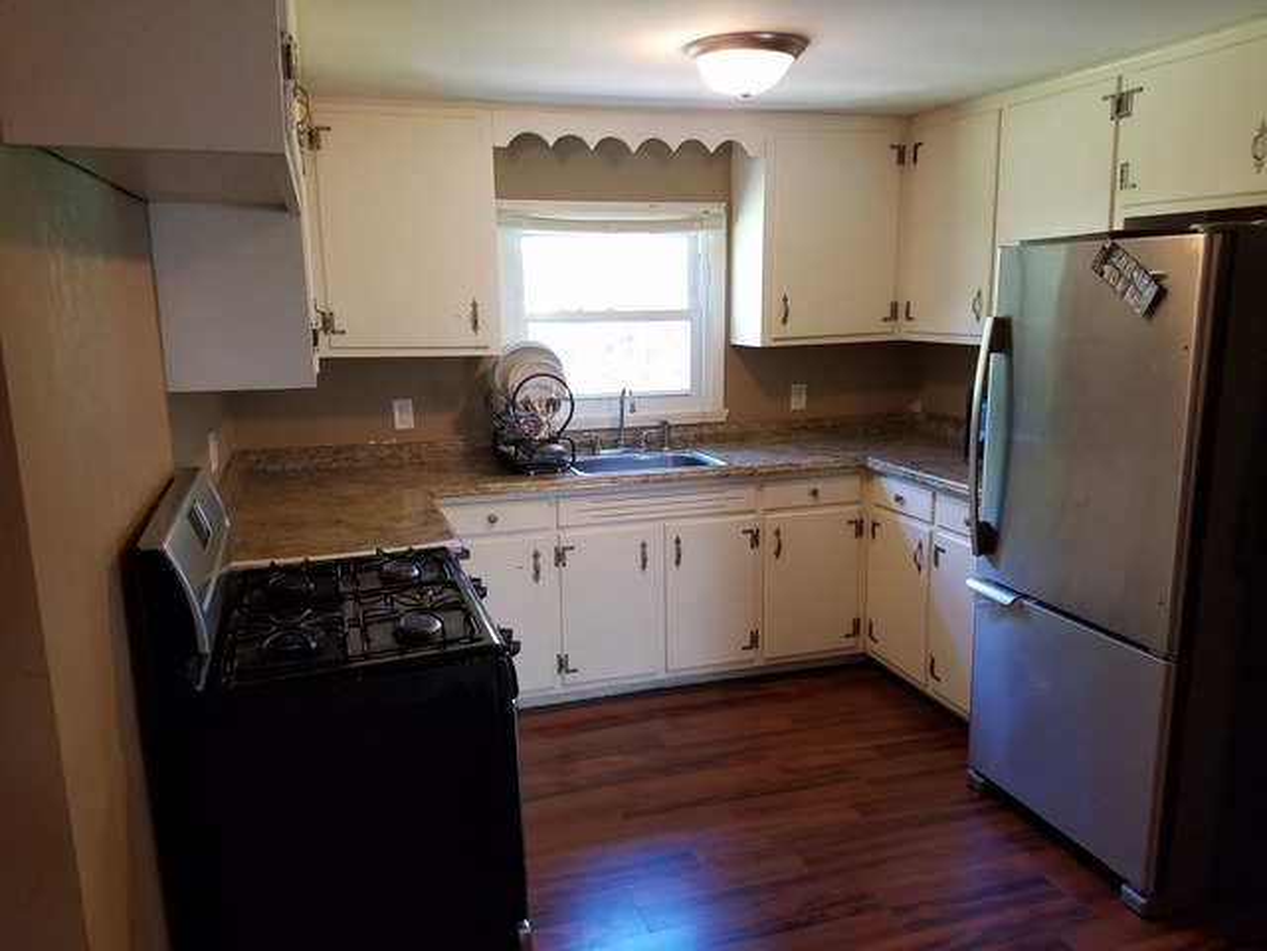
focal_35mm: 26
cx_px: 634
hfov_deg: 67.3
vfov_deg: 53.1
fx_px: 952
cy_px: 476
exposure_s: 1/30
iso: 125
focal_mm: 4.2
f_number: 1.7
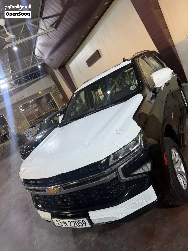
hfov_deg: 56.8
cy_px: 126
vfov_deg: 71.6
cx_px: 94
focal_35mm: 24
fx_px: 174
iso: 125
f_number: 1.78
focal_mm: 6.76
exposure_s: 1/100
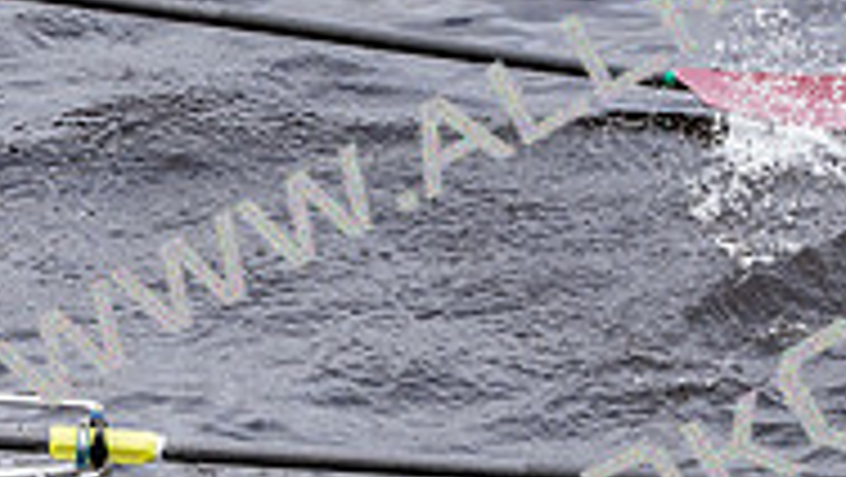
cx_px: -338
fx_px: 14522
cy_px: 484
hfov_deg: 3.3
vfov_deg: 1.9
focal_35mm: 647
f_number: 2.8
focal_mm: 200
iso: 320
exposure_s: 1/2000
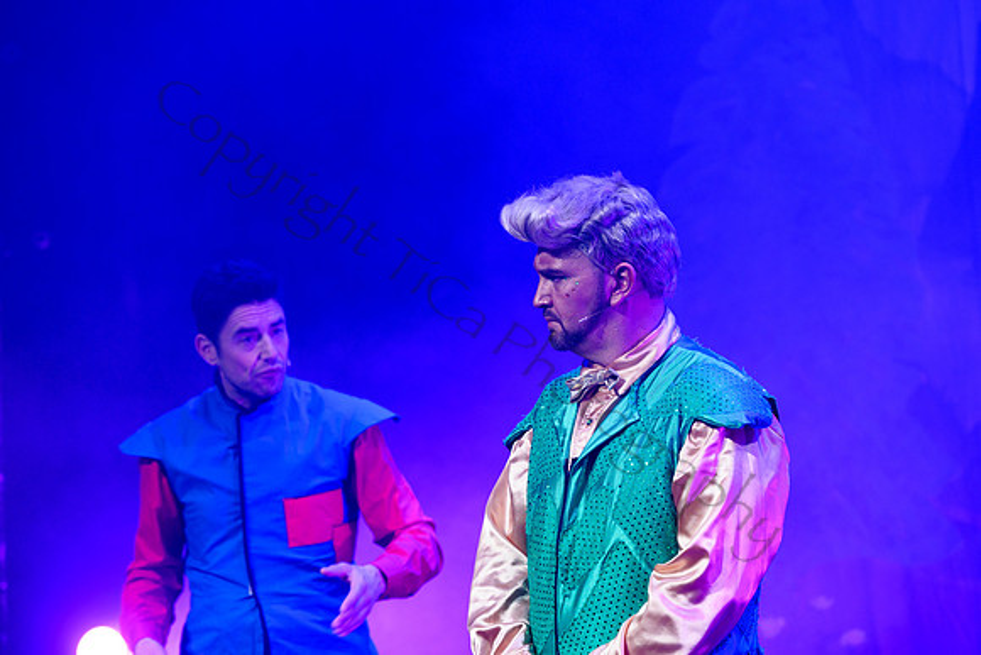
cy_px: 328
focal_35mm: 160
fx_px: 4361
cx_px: 490
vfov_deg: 8.6
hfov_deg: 12.8
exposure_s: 1/100
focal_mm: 160
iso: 1000
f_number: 4
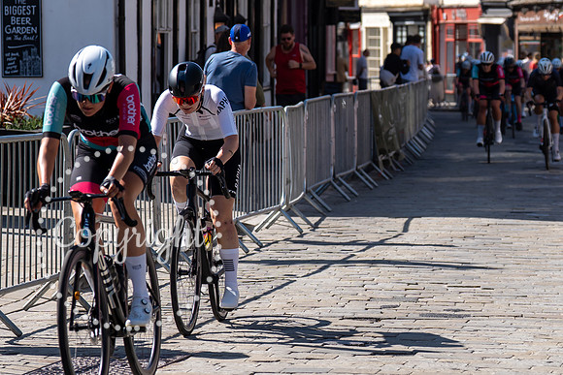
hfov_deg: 12.8
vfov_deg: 8.6
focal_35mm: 160
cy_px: 115
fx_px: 2501
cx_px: 231
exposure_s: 1/1000
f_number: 3.5
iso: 100
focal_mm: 79
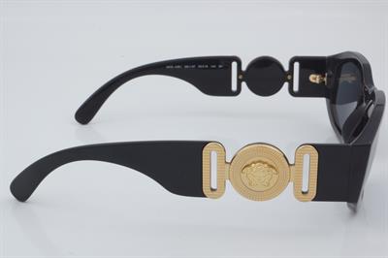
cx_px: 194
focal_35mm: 75
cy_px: 129
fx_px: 808
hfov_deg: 27.0
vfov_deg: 18.2
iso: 100
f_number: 32
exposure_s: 1/3
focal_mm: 50
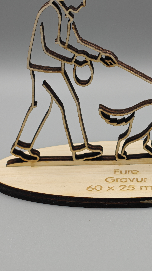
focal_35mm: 129
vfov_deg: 16.6
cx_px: 123
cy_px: 95
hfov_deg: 9.4
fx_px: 924
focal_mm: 13.85
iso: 200
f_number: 16
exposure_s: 1/100
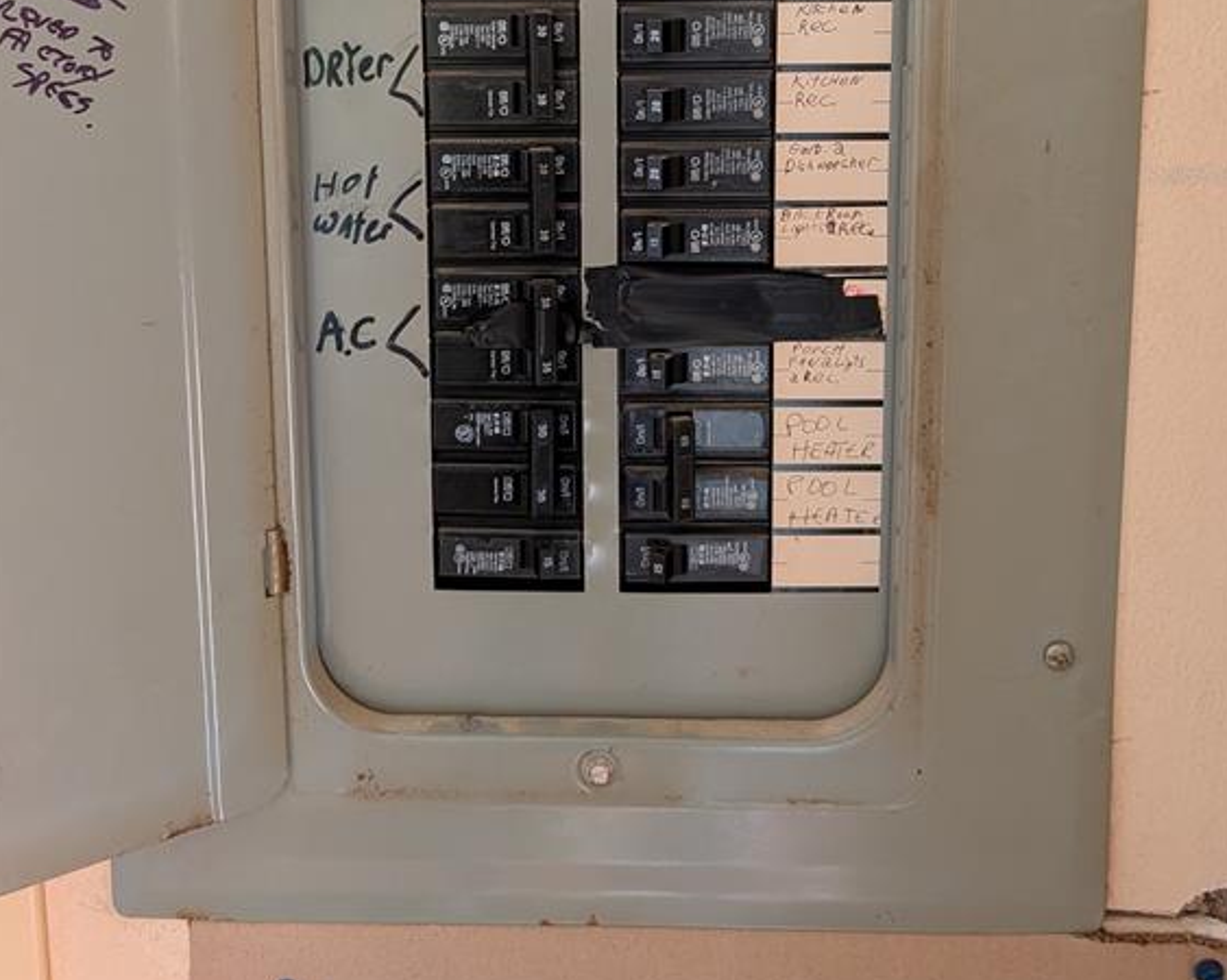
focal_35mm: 32
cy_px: 174
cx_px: 615
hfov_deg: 55.7
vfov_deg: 43.3
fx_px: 1162
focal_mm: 6.9
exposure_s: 1/36
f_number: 1.68
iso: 1584
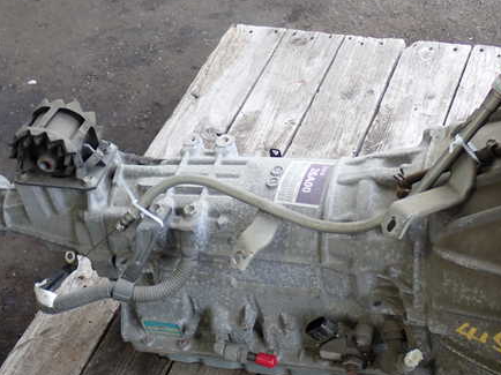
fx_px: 940
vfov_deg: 22.5
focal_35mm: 65
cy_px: 224
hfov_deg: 29.8
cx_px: 269
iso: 200
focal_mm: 8.4
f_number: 3.1
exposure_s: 1/60
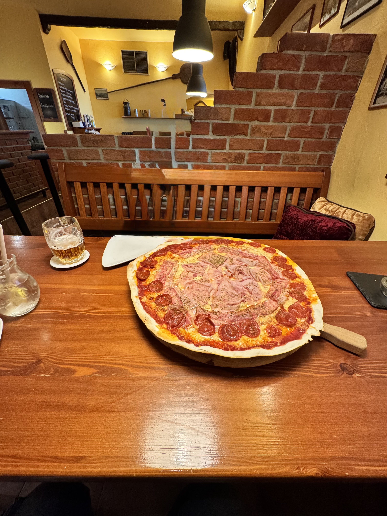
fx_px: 209
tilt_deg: -31.6
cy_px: 258
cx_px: 194
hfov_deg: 85.7
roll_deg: -1.3
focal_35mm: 14
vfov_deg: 102.1
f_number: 2.2
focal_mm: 2.22
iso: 500
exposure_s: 1/50
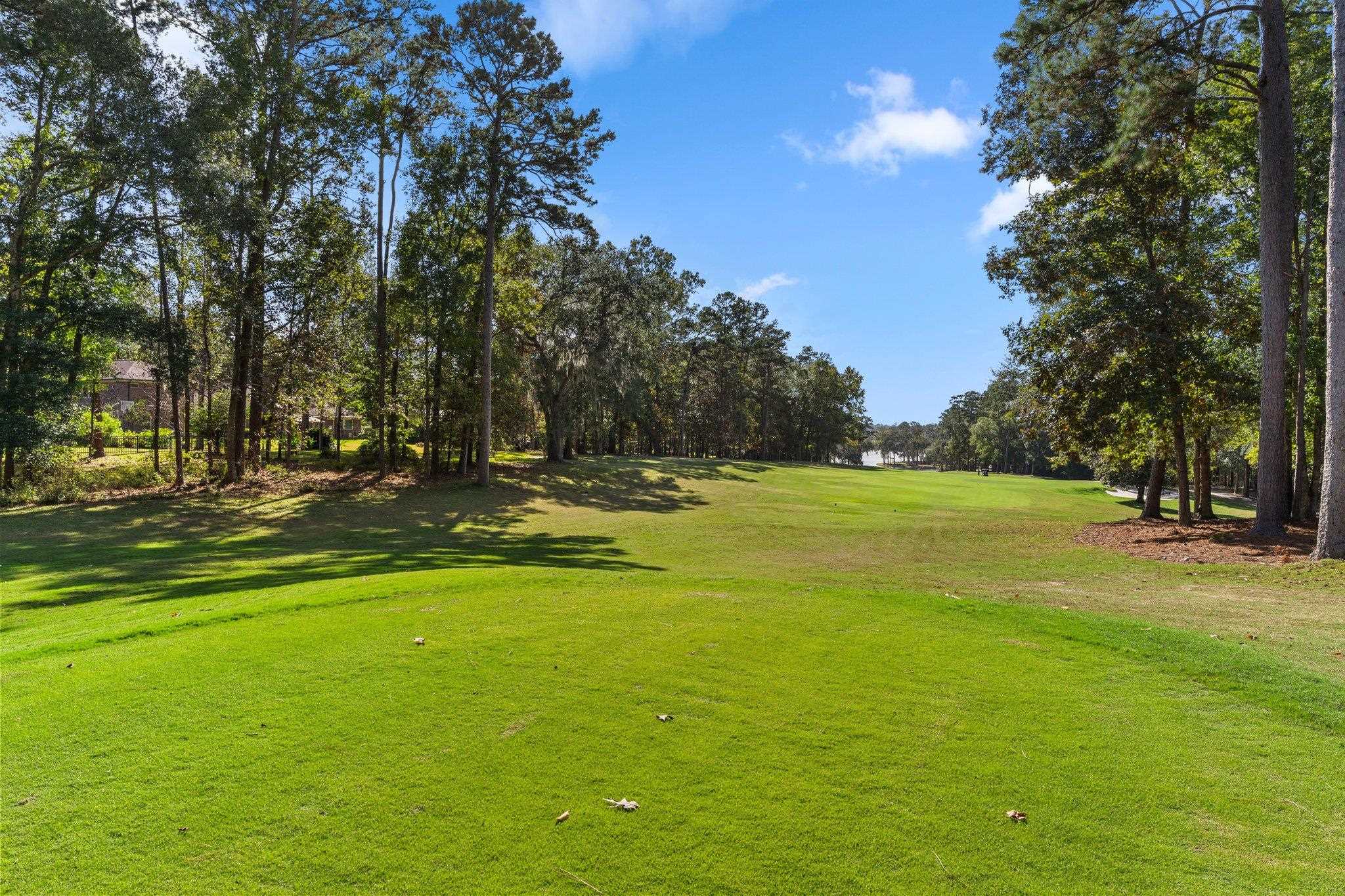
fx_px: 784
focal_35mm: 21
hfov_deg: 81.2
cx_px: 672
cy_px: 448
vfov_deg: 59.5
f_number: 9
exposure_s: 1/15
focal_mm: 21
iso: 100
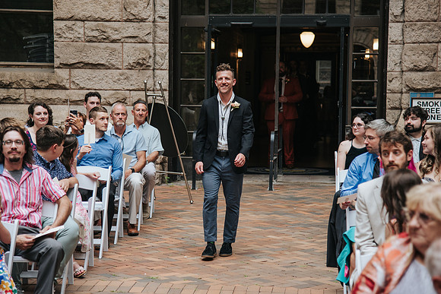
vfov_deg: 14.0
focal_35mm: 98
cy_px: 143
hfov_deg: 20.8
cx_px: 212
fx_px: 1202
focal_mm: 85
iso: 640
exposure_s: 1/500
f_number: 4
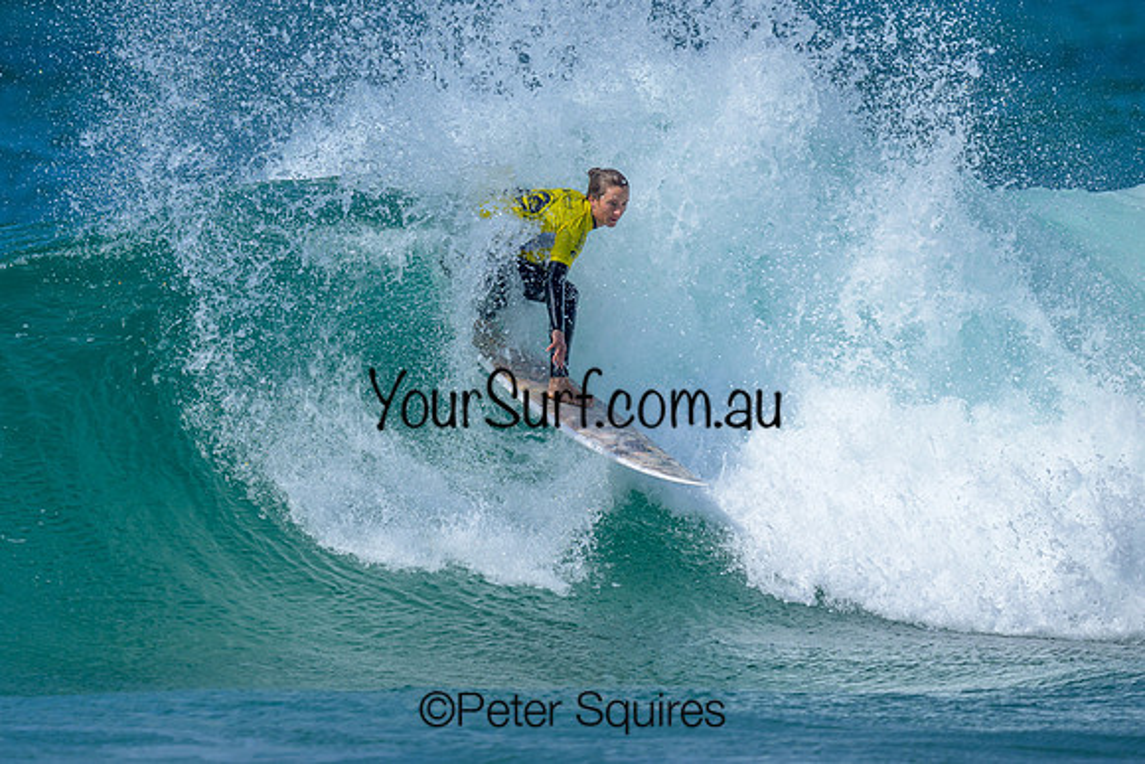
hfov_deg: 1.9
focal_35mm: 1099
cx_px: 358
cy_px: 383
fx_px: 34963
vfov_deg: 1.3
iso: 250
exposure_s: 1/2000
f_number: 6.3
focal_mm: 800
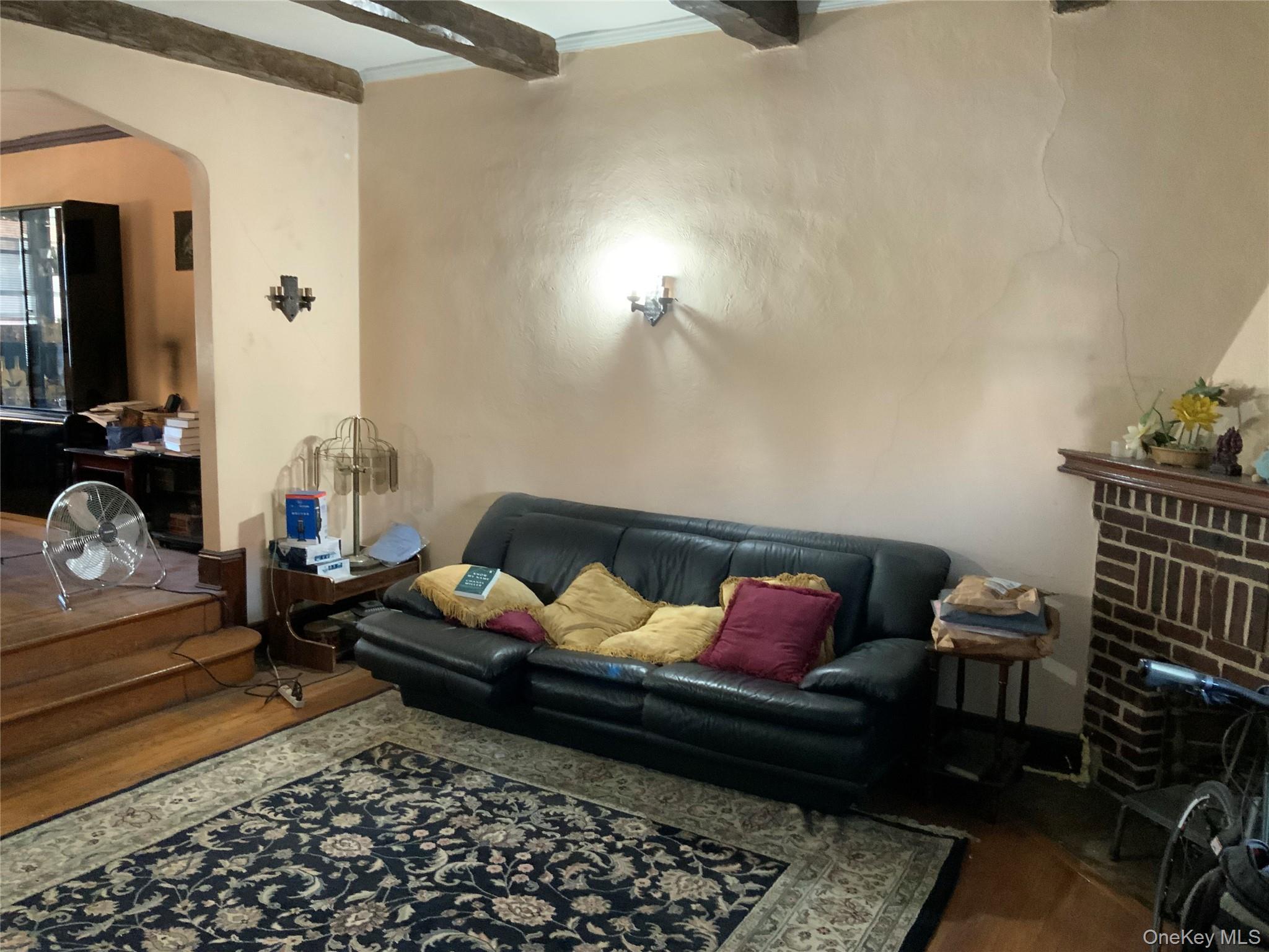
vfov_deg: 48.2
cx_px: 634
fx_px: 1063
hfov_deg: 61.7
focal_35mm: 29
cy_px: 476
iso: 320
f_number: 1.8
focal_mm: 3
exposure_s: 1/30
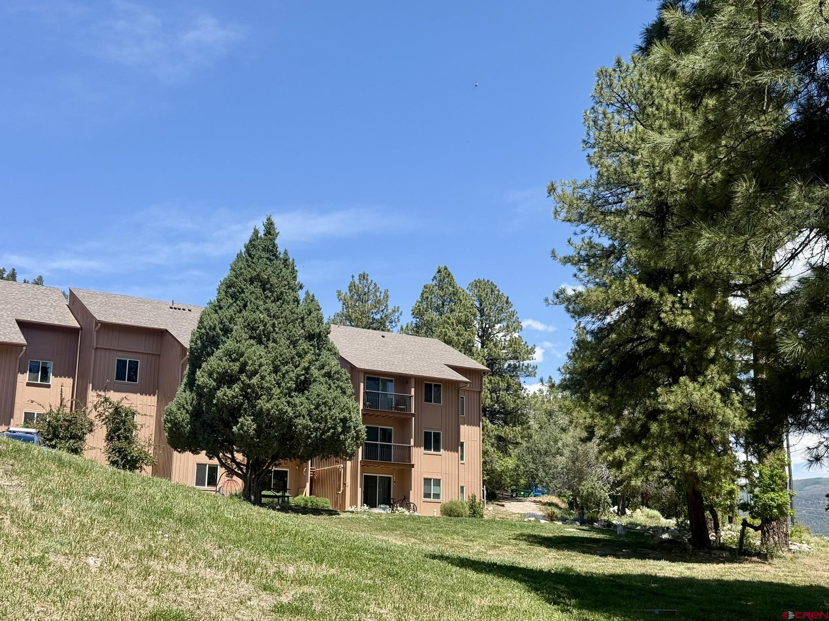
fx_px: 1150
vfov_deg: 30.3
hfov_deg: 39.7
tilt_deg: +14.4
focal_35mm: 48
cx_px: 414
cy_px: 310
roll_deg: -0.7
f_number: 1.78
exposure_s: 1/2976
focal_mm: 6.76
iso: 64
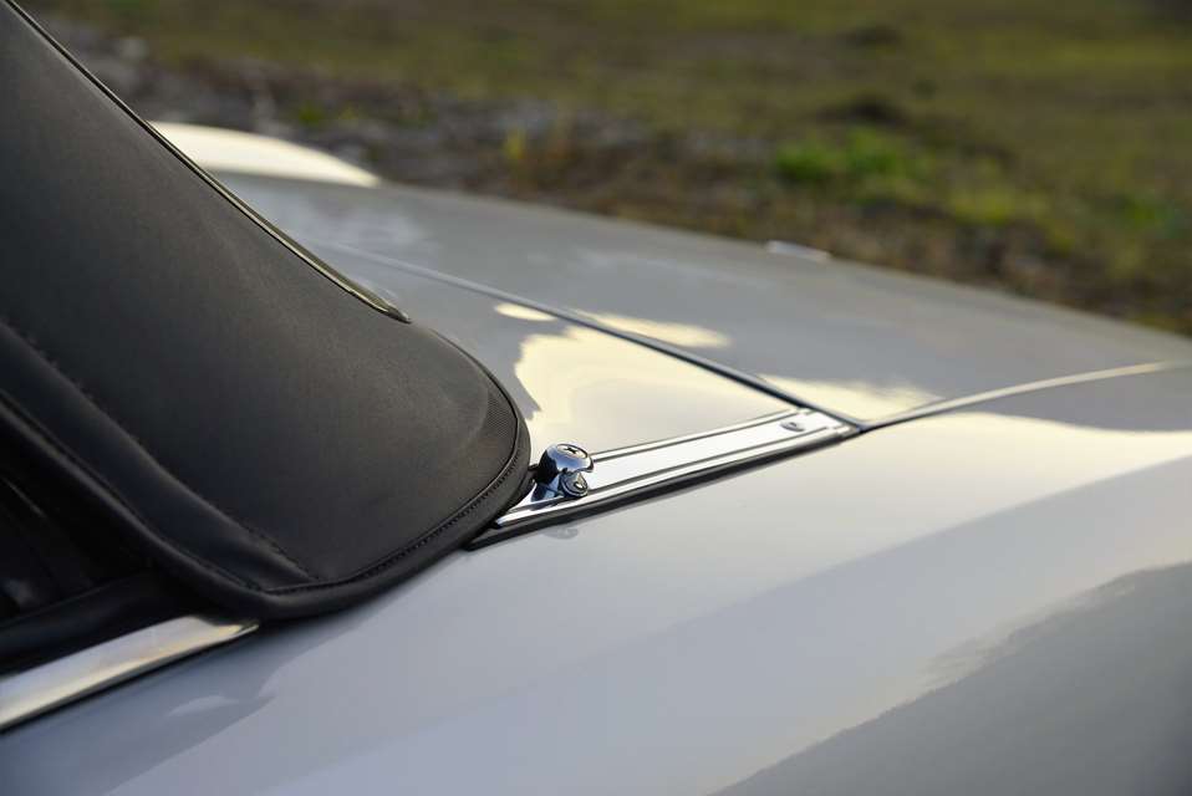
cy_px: 398
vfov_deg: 18.2
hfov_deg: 27.0
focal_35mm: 75
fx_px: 2485
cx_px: 596
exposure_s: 1/200
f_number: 7.1
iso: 200
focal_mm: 75
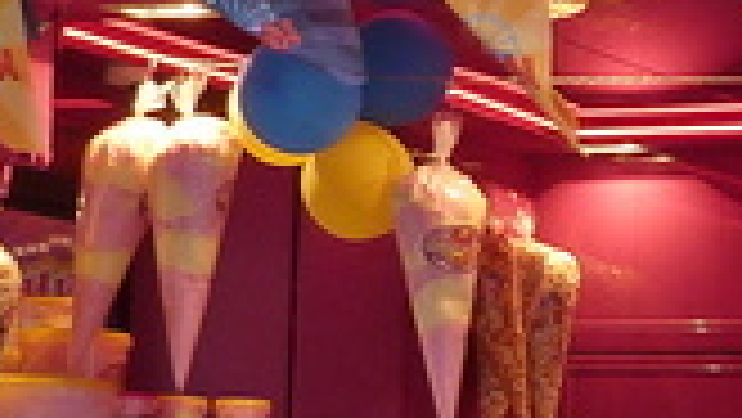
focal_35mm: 198
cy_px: 202
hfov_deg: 10.7
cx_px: 895
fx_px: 3898
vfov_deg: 6.1
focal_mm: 5.2
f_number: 3.6
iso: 100
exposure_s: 1/125
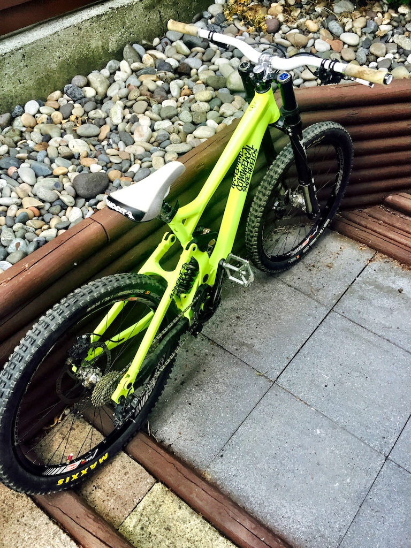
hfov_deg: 48.2
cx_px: 206
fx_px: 459
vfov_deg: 61.7
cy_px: 274
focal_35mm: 29
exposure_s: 1/30
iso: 40
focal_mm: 4.15
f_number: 2.2
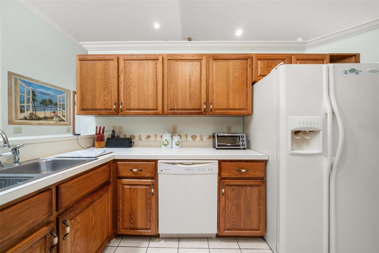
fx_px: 126
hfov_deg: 112.6
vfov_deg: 90.0
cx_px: 190
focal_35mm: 12
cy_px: 126
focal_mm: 12
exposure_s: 1/2
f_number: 11
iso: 400
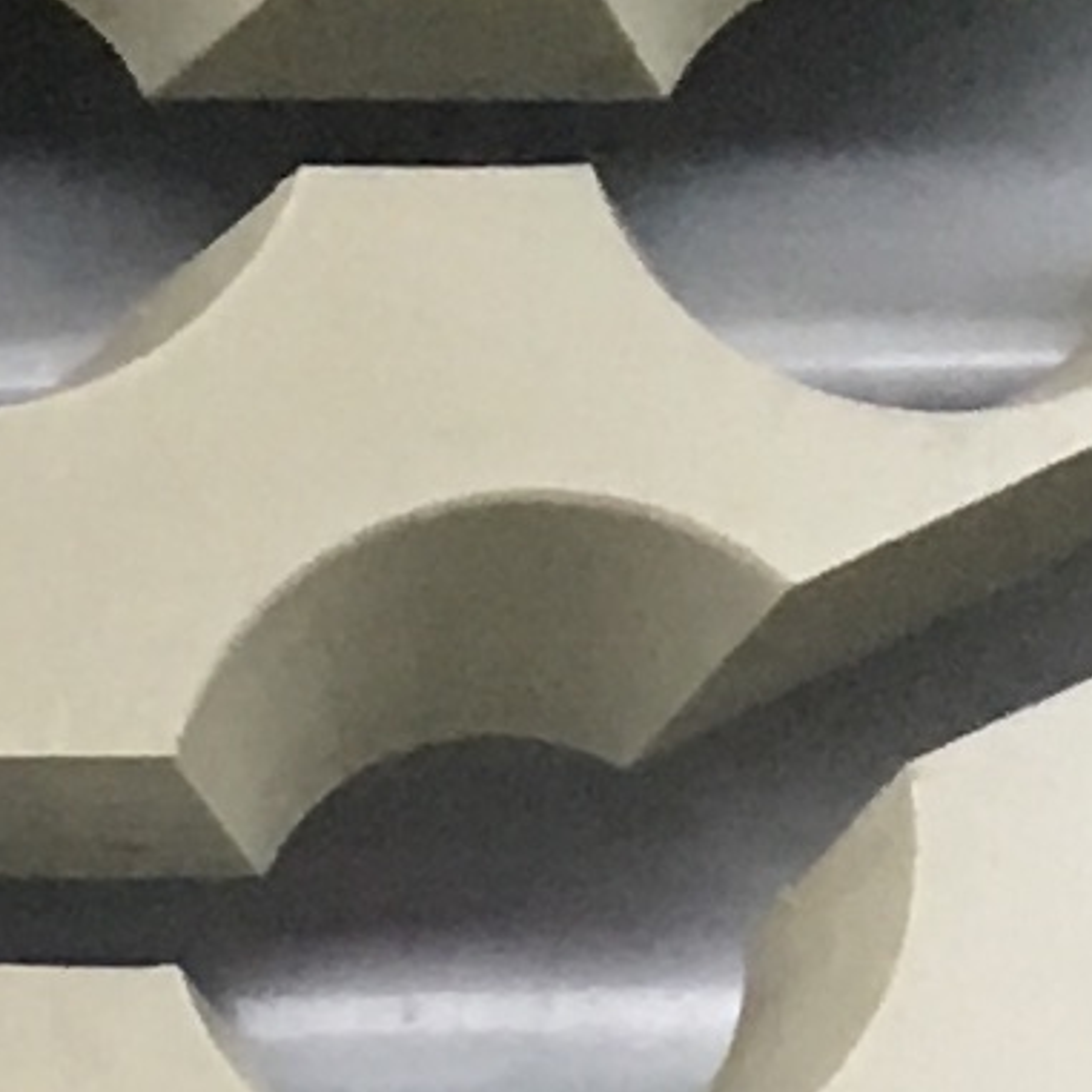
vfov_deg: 5.5
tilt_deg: +4.7
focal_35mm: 271
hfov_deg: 6.2
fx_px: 9672
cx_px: -1513
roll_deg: +0.5
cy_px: 4537
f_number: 2.2
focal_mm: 4.15
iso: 50
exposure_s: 1/33
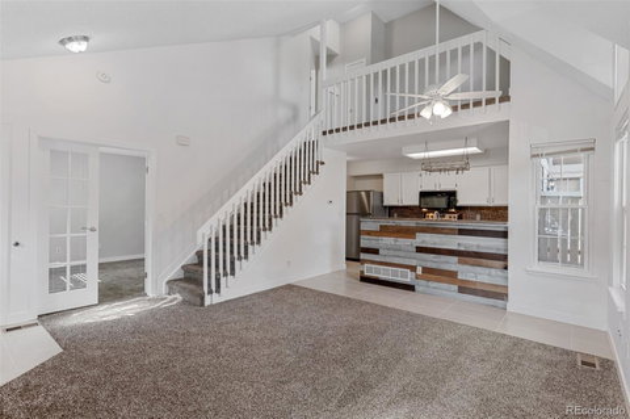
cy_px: 210
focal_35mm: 17
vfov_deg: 70.3
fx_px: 297
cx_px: 315
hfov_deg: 93.3
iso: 400
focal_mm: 17
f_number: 8
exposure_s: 1/5
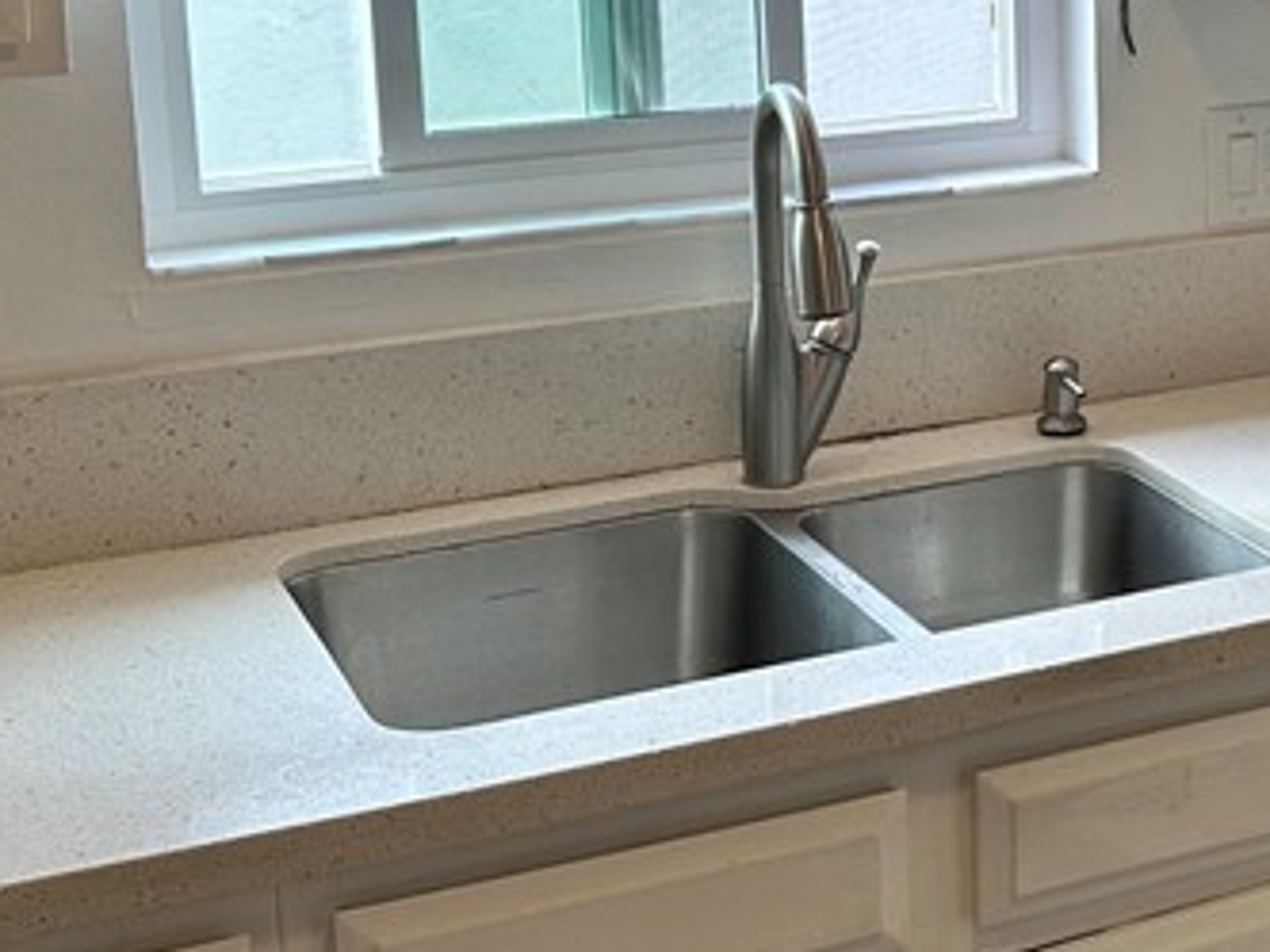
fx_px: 2715
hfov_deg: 24.4
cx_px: 1431
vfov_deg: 19.7
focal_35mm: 74
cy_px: 195
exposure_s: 1/146
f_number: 1.78
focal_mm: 6.86
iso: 64
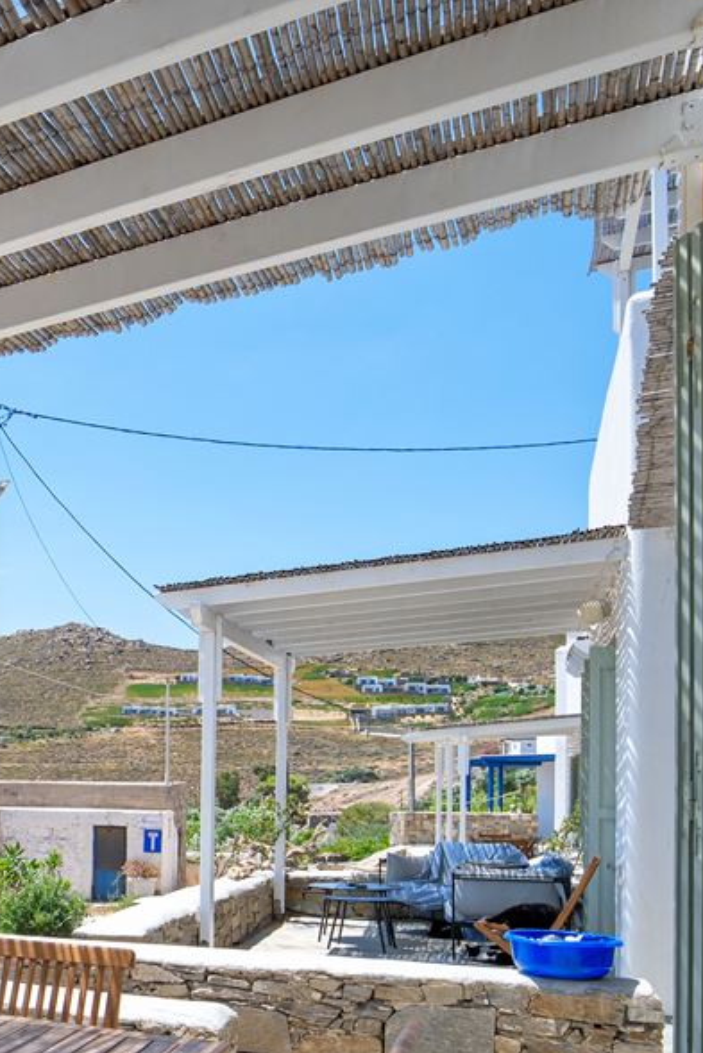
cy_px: 806
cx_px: -286
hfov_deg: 27.2
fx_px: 1112
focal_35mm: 38
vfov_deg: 48.5
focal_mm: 14
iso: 100
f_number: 8
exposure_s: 1/400
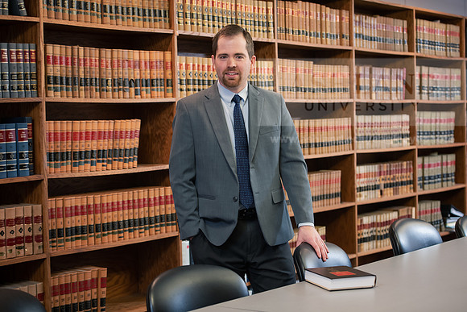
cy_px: 156
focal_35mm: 75
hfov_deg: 27.0
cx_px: 234
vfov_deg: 18.2
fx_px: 973
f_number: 3.2
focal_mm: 75
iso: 1000
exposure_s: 1/125
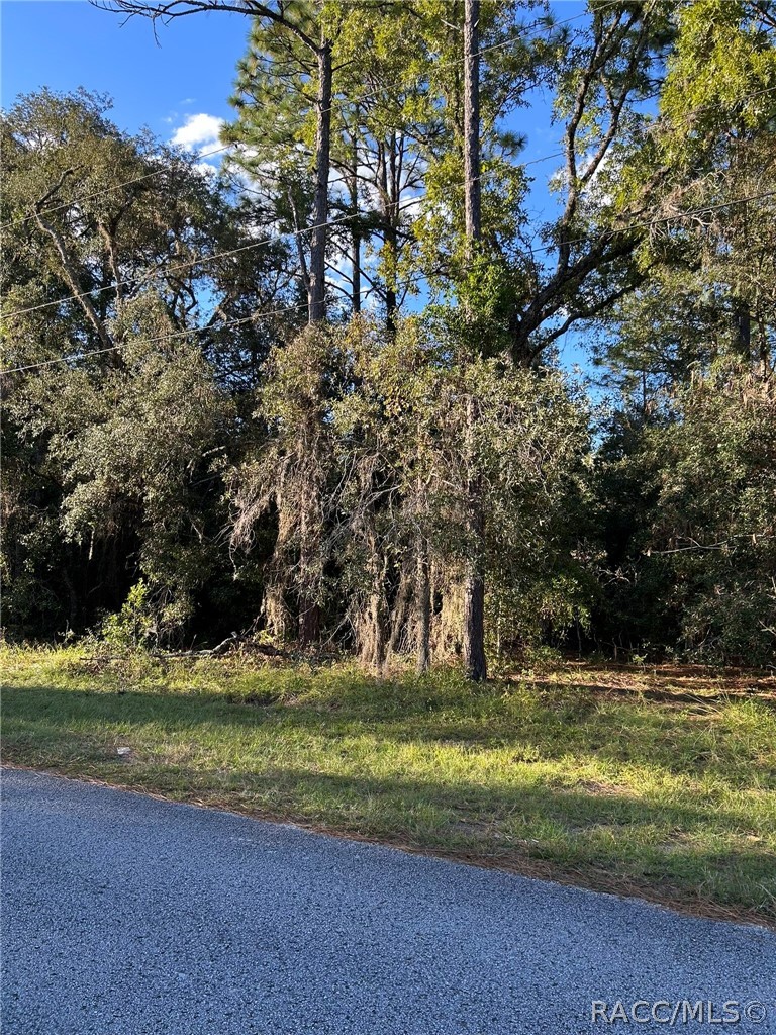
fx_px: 777
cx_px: 388
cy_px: 518
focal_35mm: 26
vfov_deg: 67.3
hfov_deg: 53.1
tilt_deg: +5.6
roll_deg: -0.9
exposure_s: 1/452
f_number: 1.5
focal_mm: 5.7
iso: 50
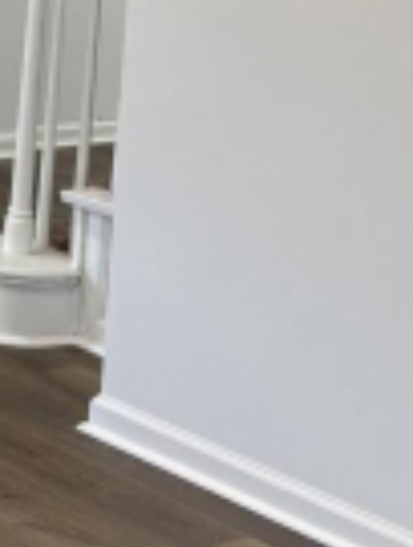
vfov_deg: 15.1
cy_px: 10
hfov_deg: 10.9
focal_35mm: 128
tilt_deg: -7.1
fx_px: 2027
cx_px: -316
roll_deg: -2.7
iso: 125
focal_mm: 5.96
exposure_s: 1/150
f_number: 1.6
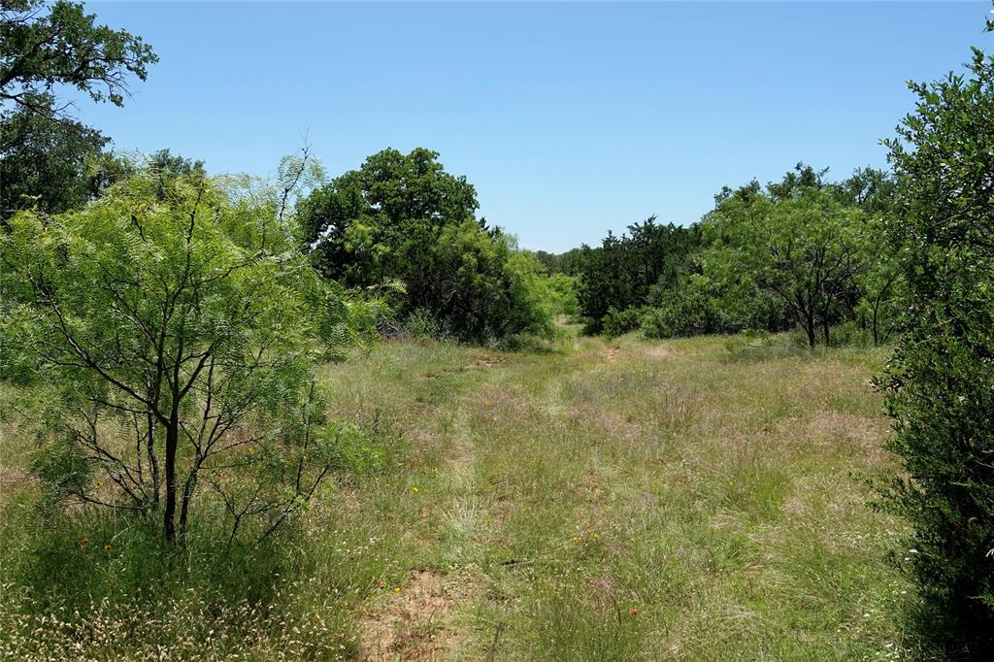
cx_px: 497
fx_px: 1076
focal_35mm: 39
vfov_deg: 34.2
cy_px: 331
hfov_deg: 49.6
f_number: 4
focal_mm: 14.16
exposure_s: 1/640
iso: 100
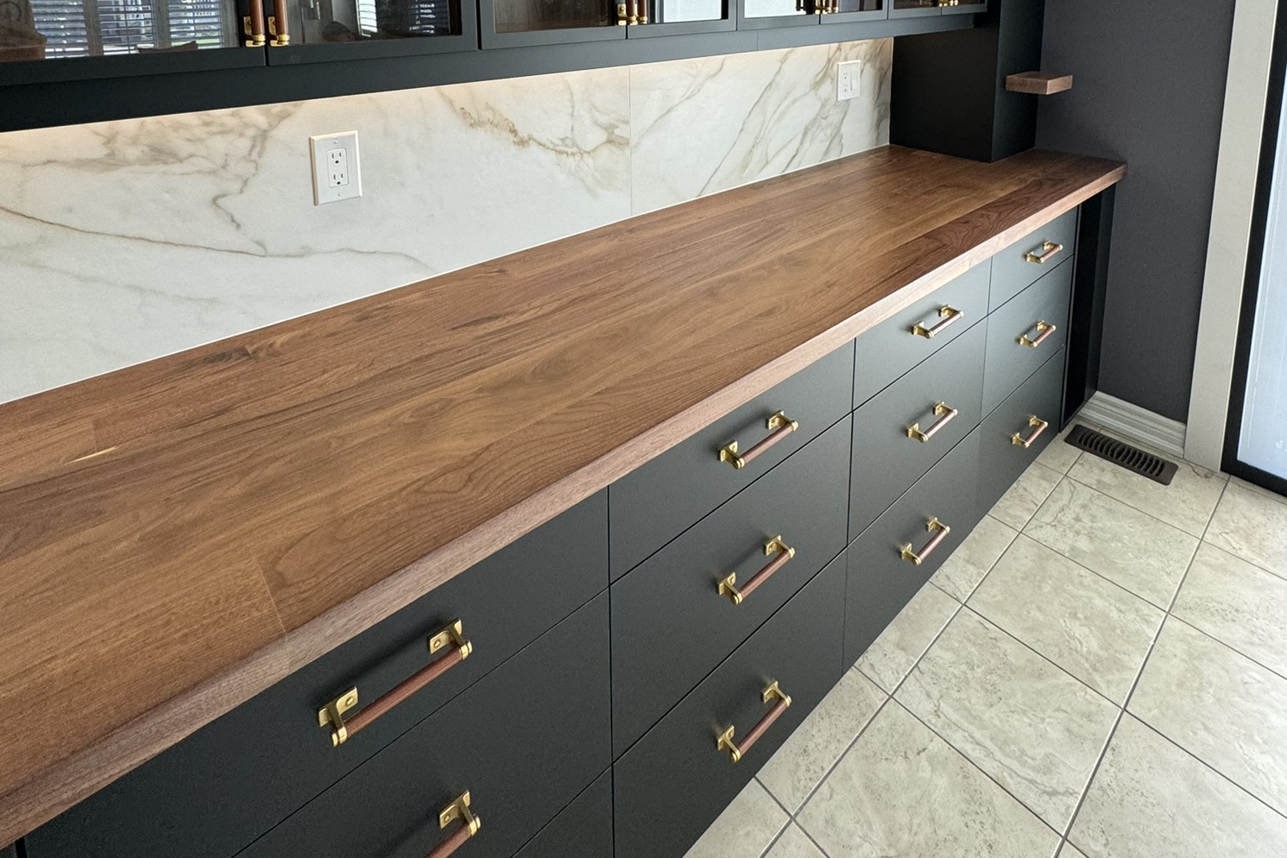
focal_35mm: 20
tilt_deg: -8.4
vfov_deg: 53.9
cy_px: 82
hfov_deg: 84.0
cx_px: 649
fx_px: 715
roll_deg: +0.2
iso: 100
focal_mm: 2.22
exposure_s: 1/114
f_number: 2.2
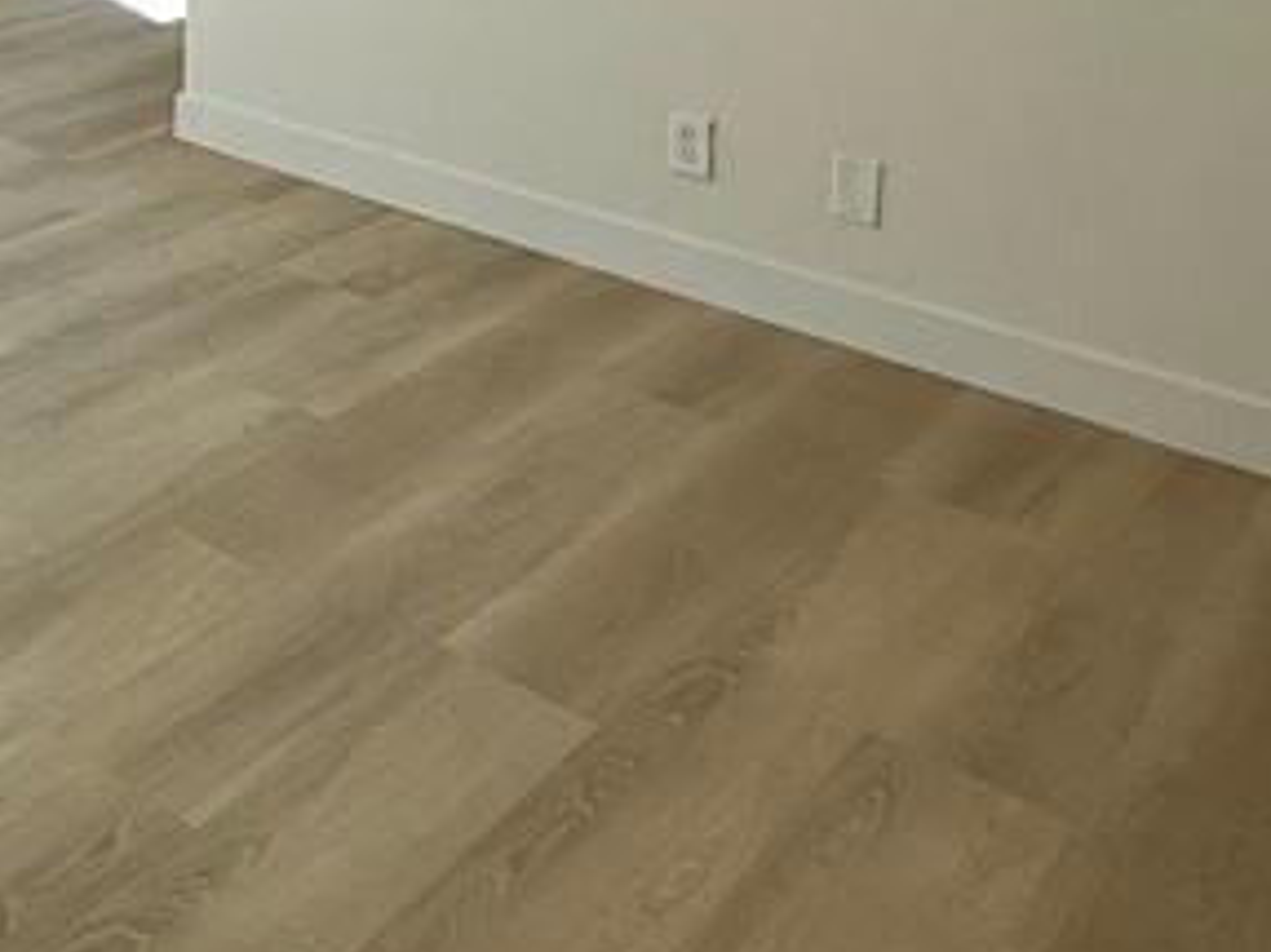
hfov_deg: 33.1
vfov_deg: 24.7
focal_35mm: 50
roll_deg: -0.1
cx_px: -146
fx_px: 1835
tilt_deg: -3.4
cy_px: -337
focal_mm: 2.22
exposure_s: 1/338
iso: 50
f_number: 2.2
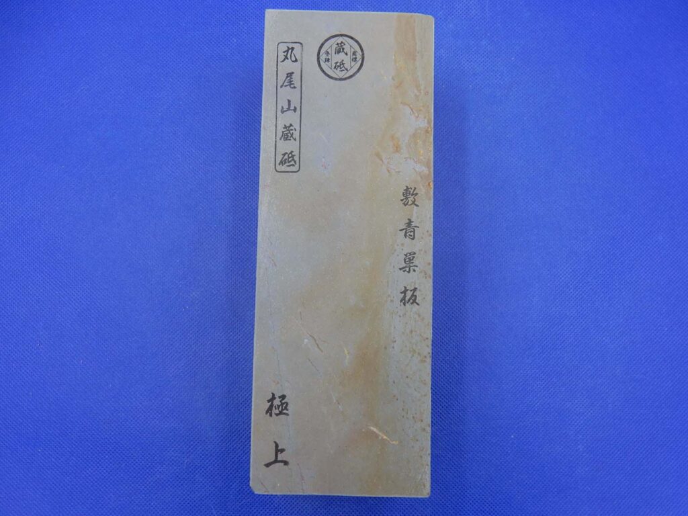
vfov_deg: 54.9
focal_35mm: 25
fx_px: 497
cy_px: 258
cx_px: 344
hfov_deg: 69.4
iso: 125
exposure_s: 1/80
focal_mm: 4.5
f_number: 3.7
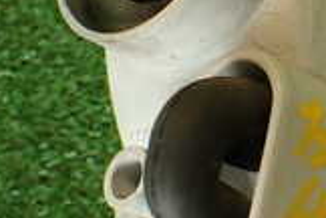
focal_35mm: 123
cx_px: 368
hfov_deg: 16.1
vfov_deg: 11.1
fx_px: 1114
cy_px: 77
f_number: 2.4
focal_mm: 5.79
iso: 200
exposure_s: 1/60
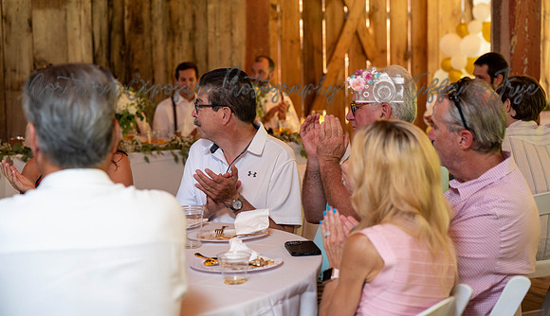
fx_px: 1069
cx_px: 275
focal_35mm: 73
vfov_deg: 16.8
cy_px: 133
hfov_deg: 28.9
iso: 1800
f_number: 4
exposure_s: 1/60
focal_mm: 70
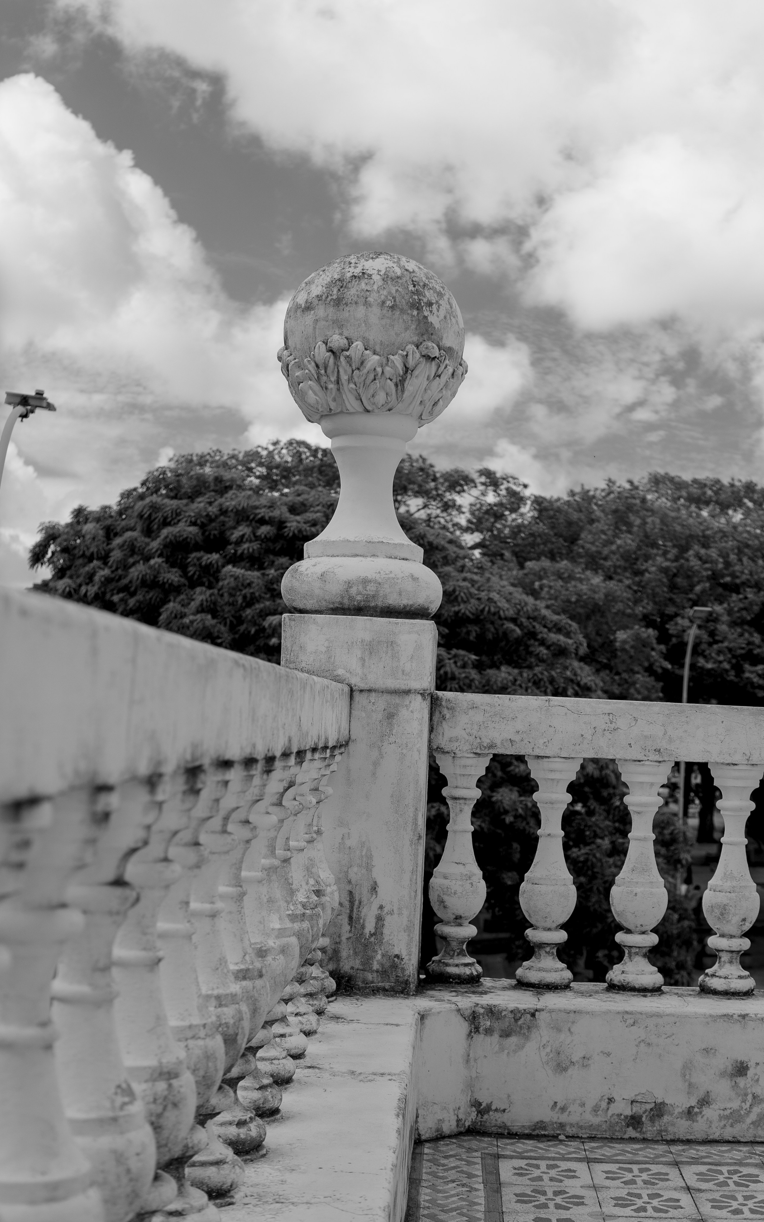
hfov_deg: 28.0
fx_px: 1533
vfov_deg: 43.5
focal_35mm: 46
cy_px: 612
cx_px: 379
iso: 100
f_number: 3.5
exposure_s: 1/500
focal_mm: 30
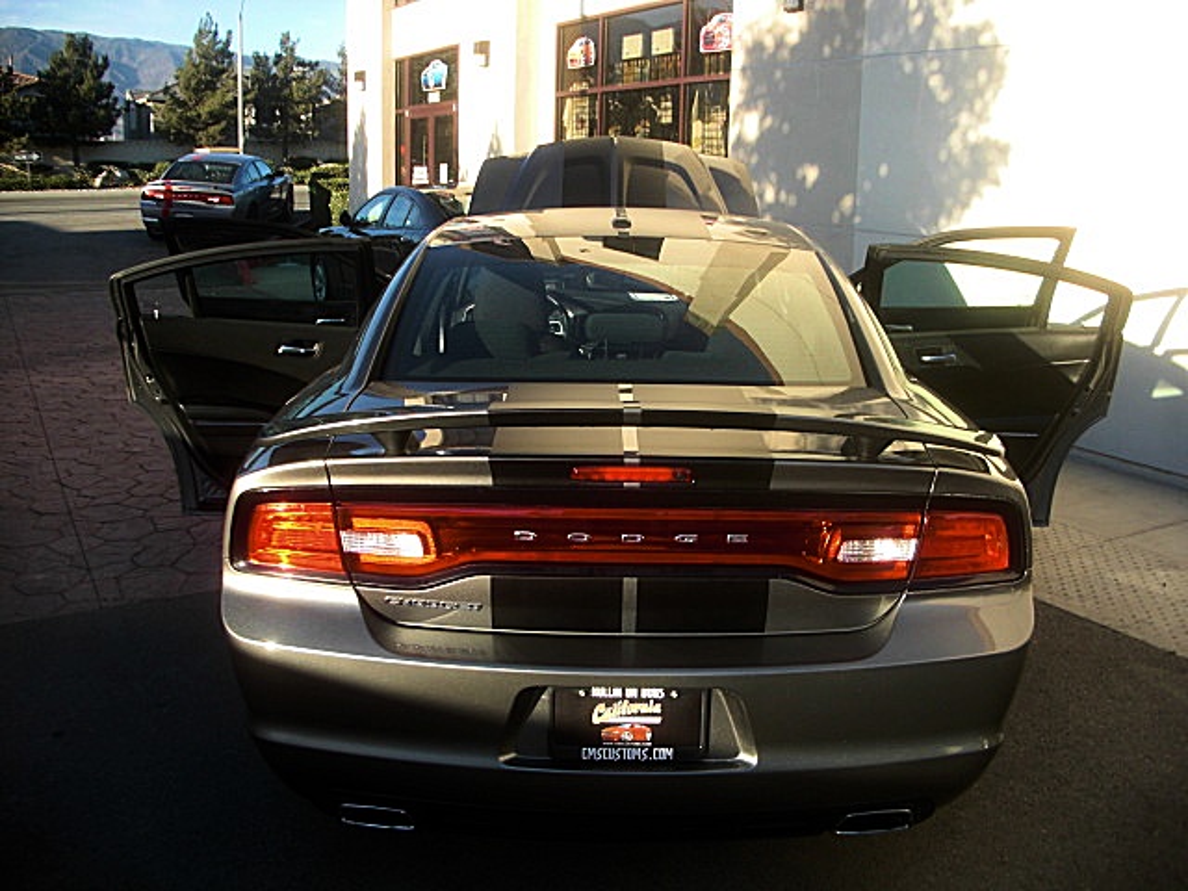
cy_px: 446
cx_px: 594
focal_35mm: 36
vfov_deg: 39.7
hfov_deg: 51.4
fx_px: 1235
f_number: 2.8
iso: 50
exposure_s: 1/250
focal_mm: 6.3
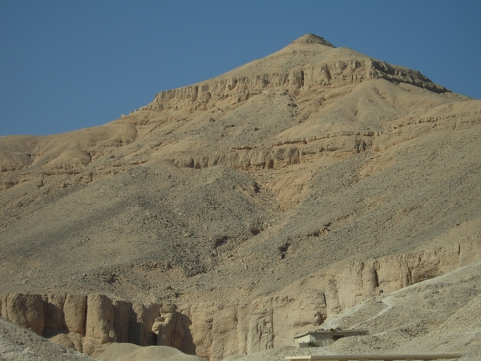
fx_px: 1459
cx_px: 240
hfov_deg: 18.7
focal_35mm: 105
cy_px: 180
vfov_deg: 14.1
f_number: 9.5
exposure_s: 1/240
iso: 50
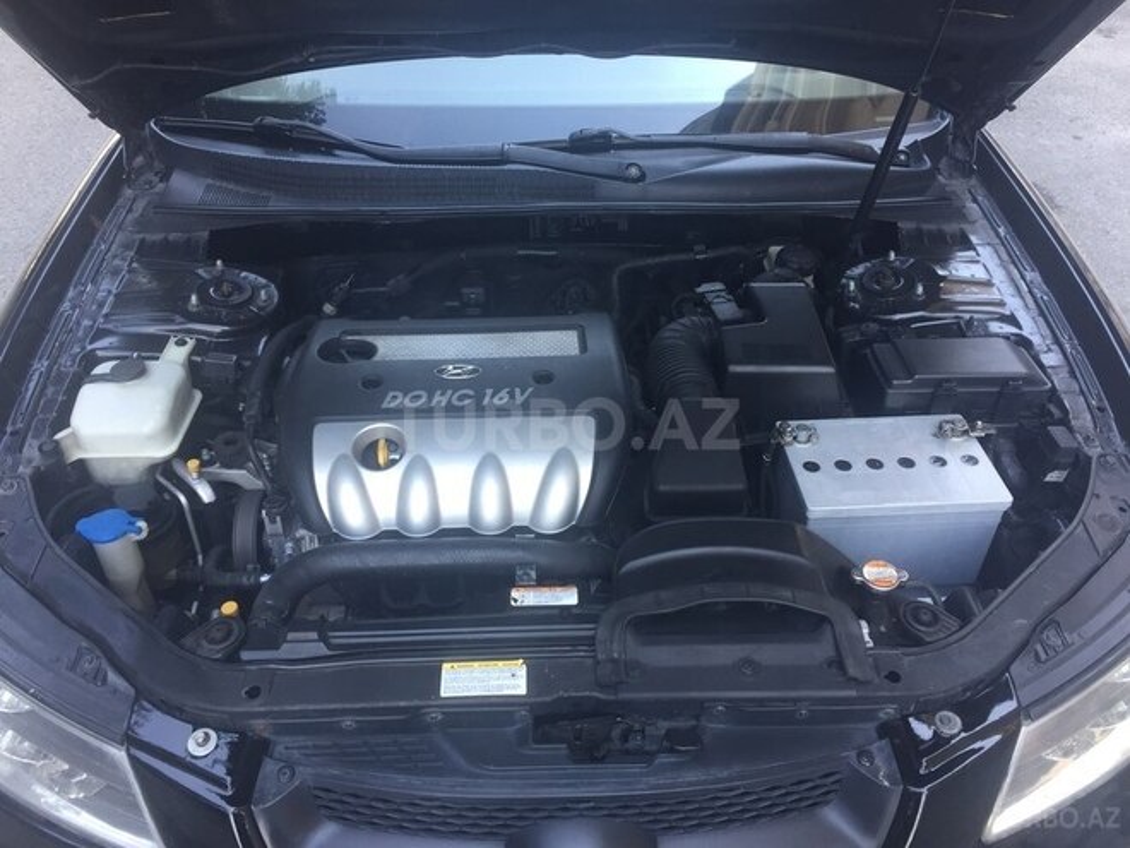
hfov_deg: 61.7
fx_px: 947
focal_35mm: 29
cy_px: 424
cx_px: 565
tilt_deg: -39.9
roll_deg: -1.4
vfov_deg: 48.2
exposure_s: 1/100
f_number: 2.2
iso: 40
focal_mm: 4.15
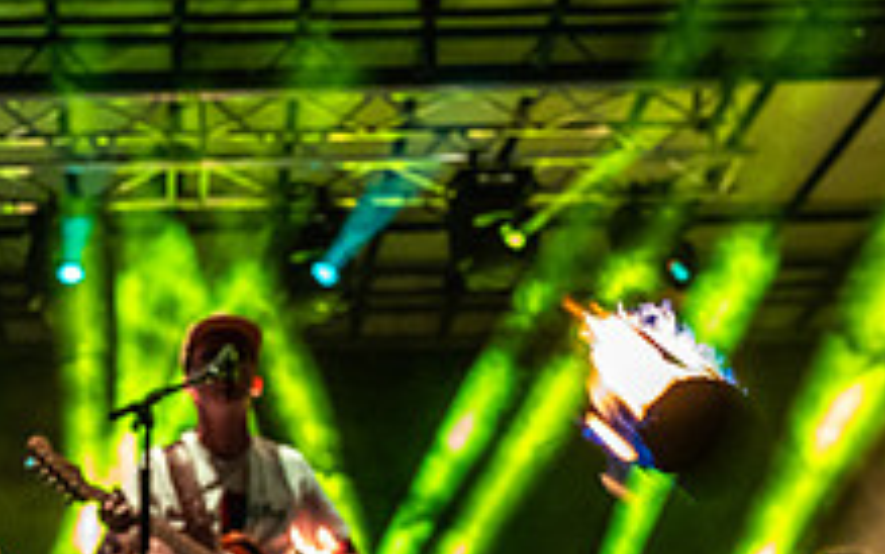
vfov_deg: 16.7
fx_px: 1882
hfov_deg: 25.6
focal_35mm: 78
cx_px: 81
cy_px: 382
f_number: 3.5
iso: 3200
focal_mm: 28
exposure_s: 1/100
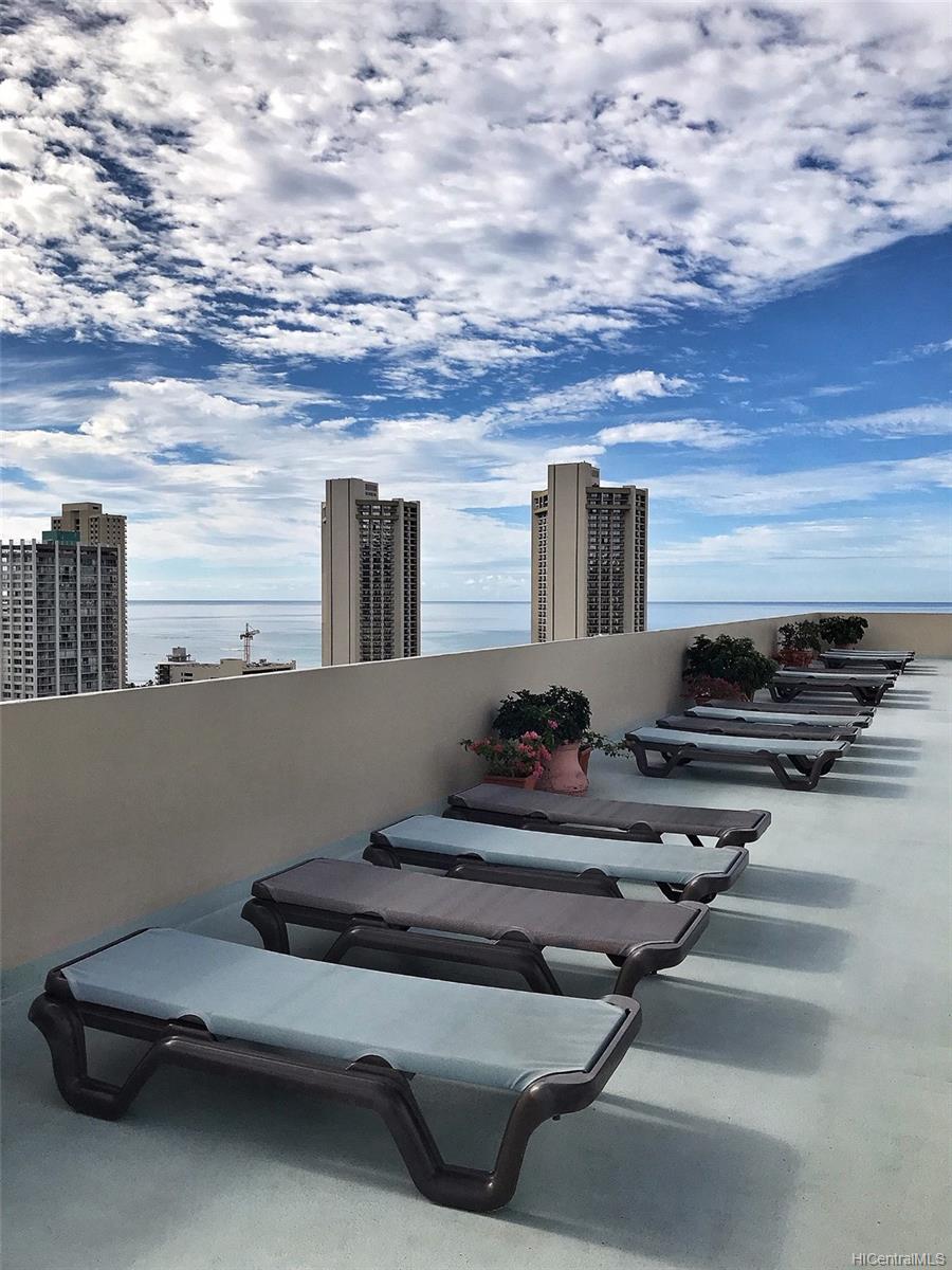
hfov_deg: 49.7
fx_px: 1027
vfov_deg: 63.4
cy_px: 635
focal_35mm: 28
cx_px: 476
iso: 20
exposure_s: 1/5051
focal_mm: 3.99
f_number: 1.8
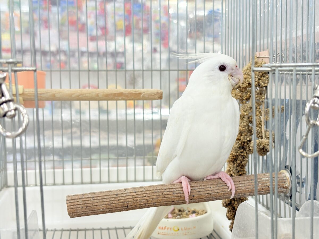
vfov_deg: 28.0
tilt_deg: -5.0
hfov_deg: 36.8
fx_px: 479
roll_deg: +0.1
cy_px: 120
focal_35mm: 52
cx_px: 160
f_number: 1.6
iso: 50
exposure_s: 1/50
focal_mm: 5.96
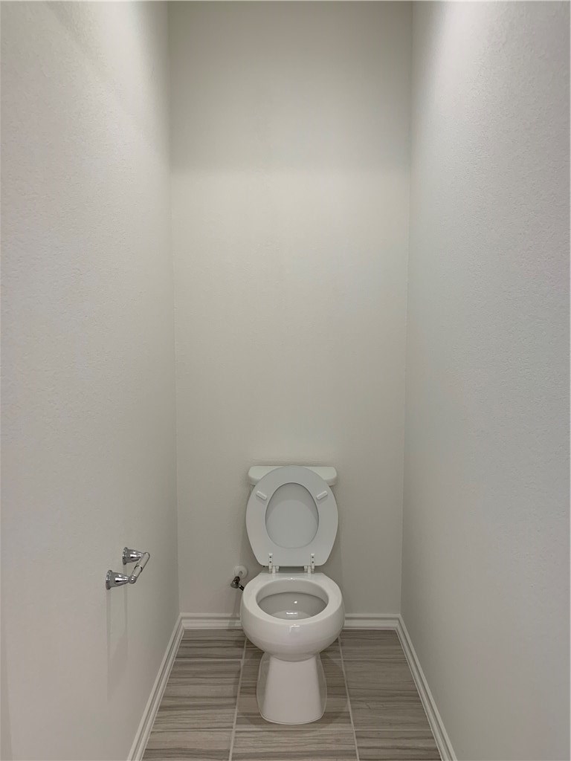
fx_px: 572
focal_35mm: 26
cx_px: 286
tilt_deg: -5.6
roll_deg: +0.5
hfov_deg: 53.1
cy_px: 380
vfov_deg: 67.3
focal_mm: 4.25
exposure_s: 1/60
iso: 50
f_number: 1.8
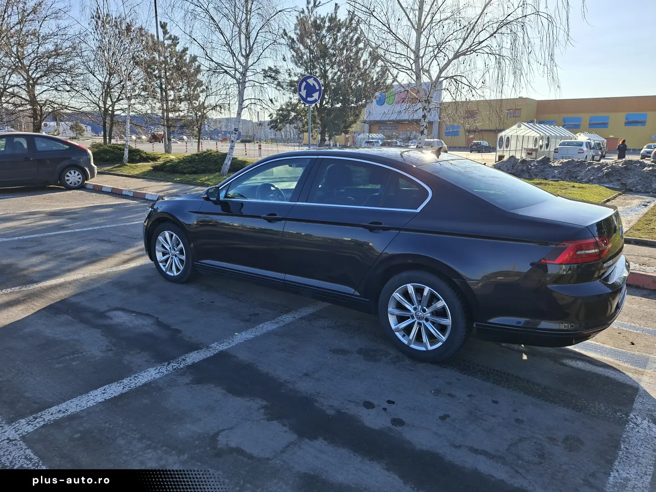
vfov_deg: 58.9
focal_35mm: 23
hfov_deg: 73.9
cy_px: 246
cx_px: 328
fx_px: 436
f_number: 1.8
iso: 50
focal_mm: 5.54
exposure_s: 1/1083
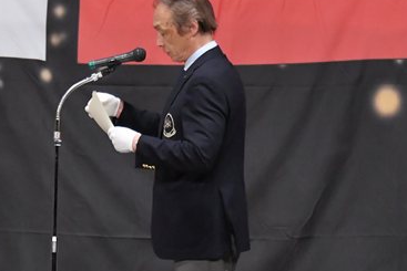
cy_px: 219
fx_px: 4818
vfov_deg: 3.2
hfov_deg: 4.8
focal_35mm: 426
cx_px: 15
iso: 5000
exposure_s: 1/400
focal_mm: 135
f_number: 5.6
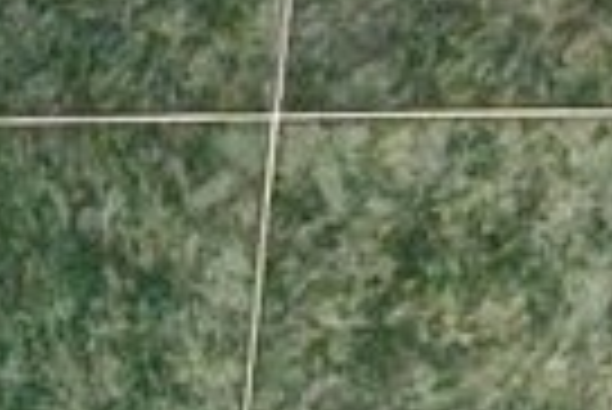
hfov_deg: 14.3
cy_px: 1036
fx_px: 2161
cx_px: -486
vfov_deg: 9.4
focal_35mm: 127
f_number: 1.8
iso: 800
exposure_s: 1/24
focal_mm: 4
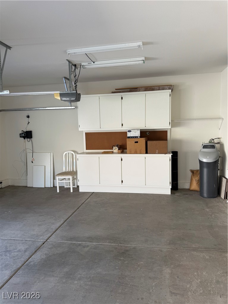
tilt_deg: -6.7
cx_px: 114
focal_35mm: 24
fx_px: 211
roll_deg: +1.6
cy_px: 152
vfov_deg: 71.6
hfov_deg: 56.8
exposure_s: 1/121
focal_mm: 6.76
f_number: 1.78
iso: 64
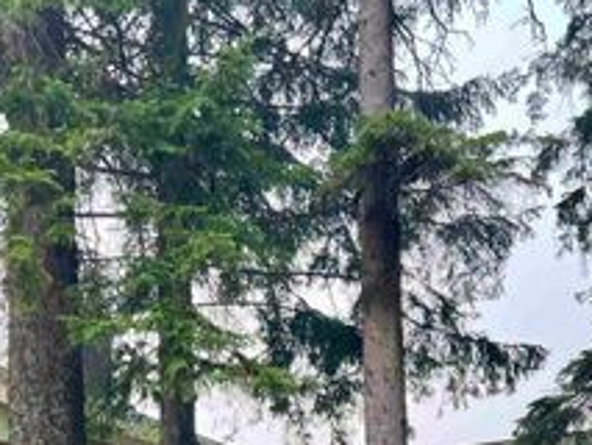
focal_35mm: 61
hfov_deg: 31.6
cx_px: 325
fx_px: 1044
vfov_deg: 22.7
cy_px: 488
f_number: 1.5
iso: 50
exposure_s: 1/859
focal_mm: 5.7
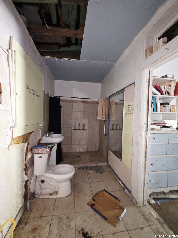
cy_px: 119
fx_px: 89
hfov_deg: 89.9
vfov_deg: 106.2
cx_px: 89
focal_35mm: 13
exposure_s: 1/8.01
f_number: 1.9
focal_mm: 2.2
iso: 2000
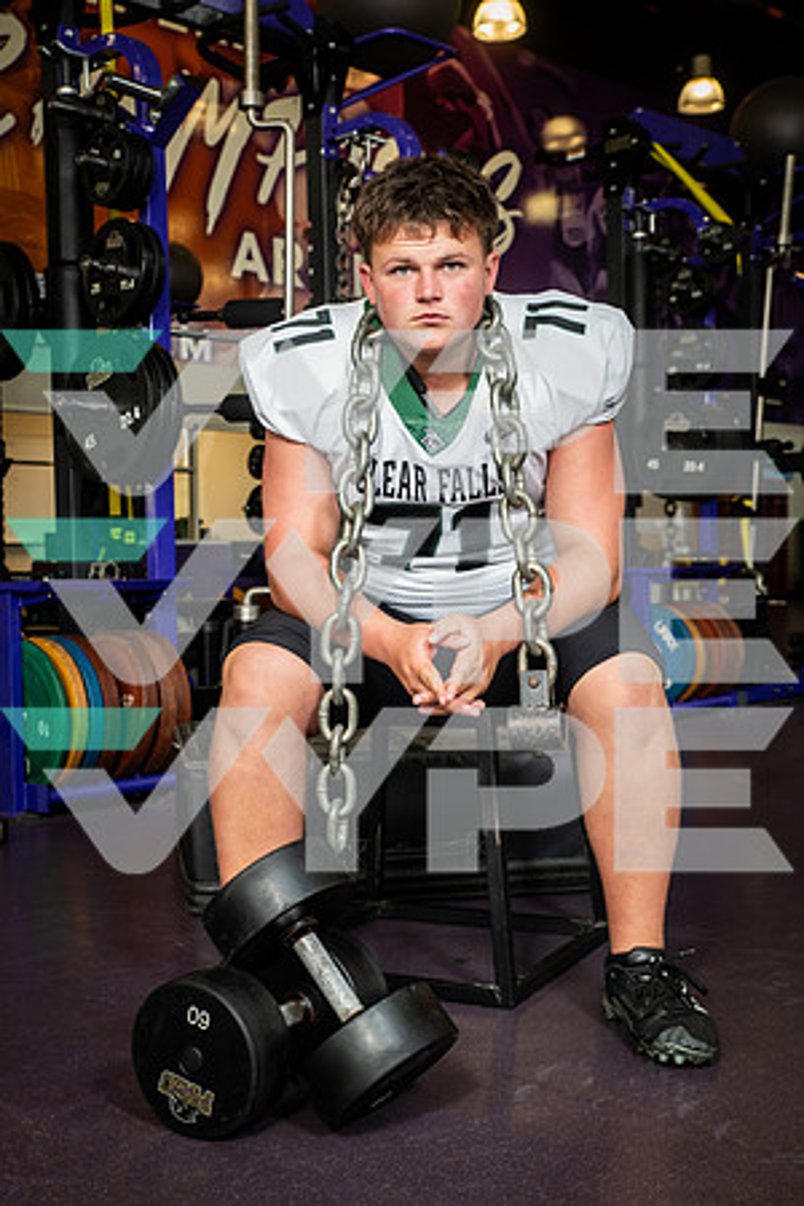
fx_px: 1541
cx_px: 402
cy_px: 603
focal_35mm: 46
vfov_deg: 42.7
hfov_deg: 29.2
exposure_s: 1/250
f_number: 7.1
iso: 800
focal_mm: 46
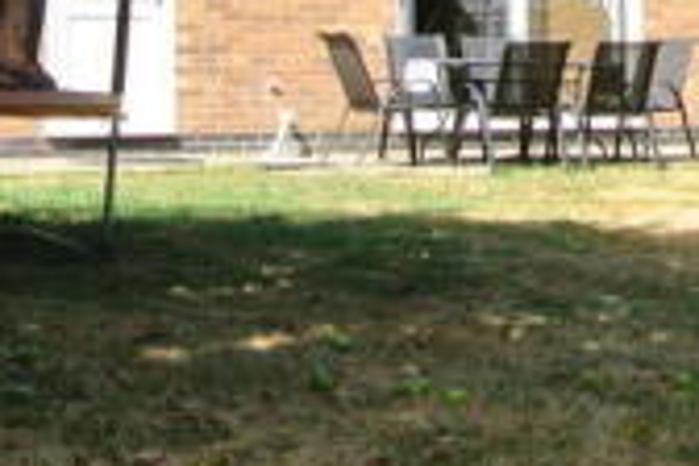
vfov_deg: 12.9
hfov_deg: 18.4
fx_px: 2039
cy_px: 2
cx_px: 859
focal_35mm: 105
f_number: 10
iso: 100
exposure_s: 1/60
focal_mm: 10
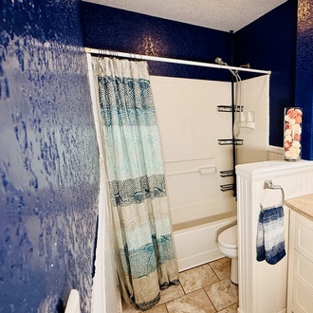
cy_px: 161
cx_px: 263
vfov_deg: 65.0
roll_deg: +0.1
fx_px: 246
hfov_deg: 58.5
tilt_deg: -10.6
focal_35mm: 24
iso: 200
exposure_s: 1/60
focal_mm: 2.22
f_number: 2.2
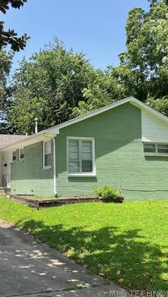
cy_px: 149
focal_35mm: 43
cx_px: 32
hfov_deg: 27.2
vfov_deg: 47.3
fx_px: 340
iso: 16
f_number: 1.8
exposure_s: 1/898
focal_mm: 3
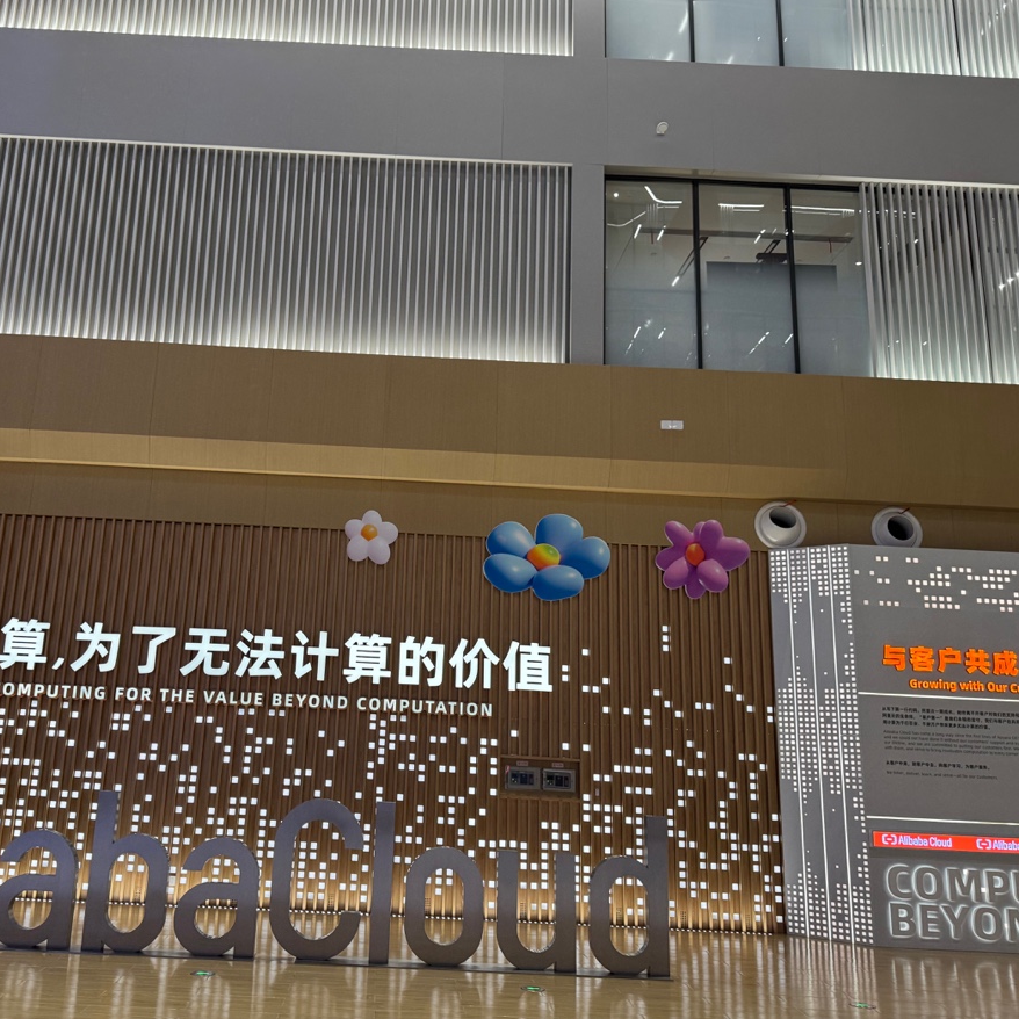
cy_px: 499
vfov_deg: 55.6
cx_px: 397
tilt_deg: +14.5
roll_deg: -3.0
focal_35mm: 29
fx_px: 966
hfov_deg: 55.1
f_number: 1.78
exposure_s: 1/113
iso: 200
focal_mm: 6.76
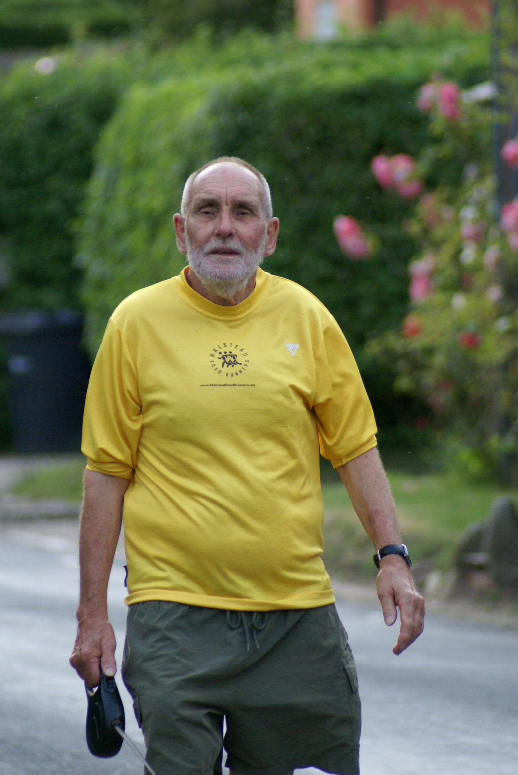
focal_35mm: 399
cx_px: 243
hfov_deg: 3.5
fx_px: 8596
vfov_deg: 5.2
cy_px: 397
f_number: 5.6
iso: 800
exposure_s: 1/320
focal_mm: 250
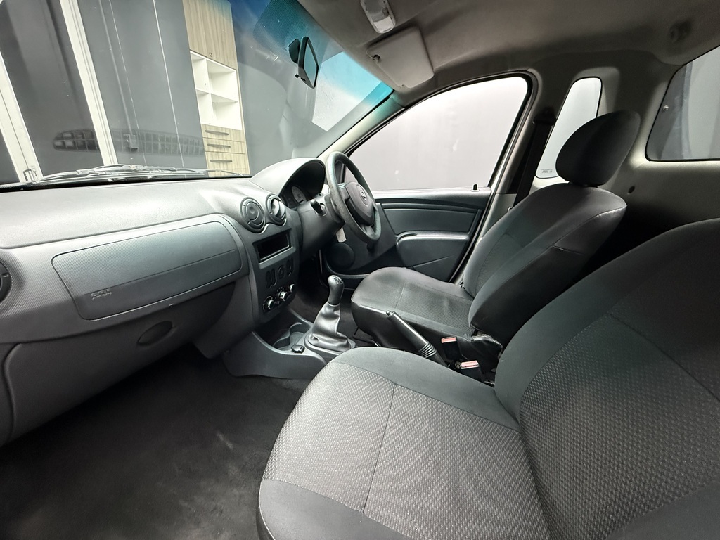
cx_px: 360
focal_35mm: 14
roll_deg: -1.1
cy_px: 270
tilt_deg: -19.8
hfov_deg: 102.1
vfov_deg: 85.7
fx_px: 291
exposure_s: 1/33
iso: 1000
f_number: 2.2
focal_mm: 2.22
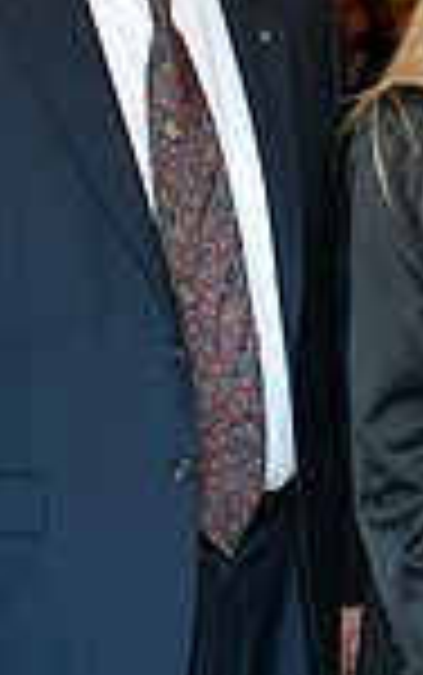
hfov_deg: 9.1
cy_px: -74
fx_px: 2541
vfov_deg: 14.8
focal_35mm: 138
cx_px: 724
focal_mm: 35
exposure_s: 1/160
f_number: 3.2
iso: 1250
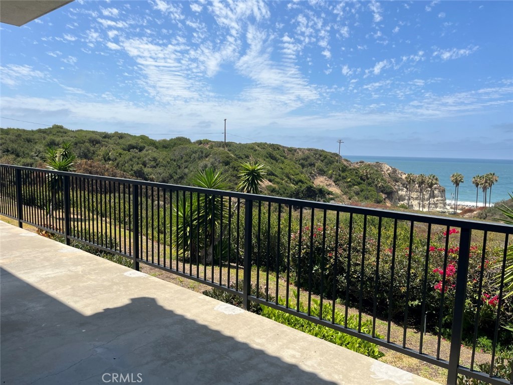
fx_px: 385
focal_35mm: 26
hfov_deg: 67.3
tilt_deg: -7.2
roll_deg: -2.0
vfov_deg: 53.1
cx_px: 256
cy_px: 192
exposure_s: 1/3745
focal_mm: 5.1
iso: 50
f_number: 1.6
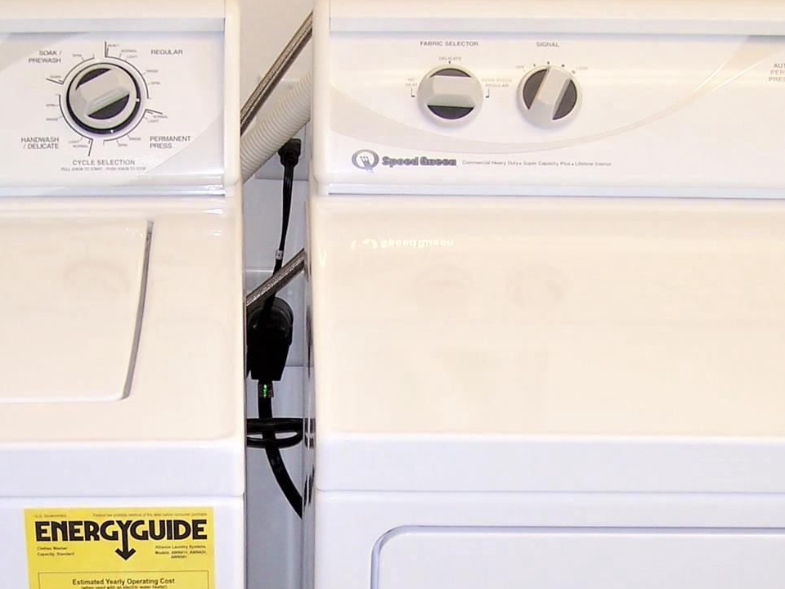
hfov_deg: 24.0
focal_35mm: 81
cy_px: 489
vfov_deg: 18.0
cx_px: 286
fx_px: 1837
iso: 80
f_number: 2.8
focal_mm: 6.3
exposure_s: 1/60
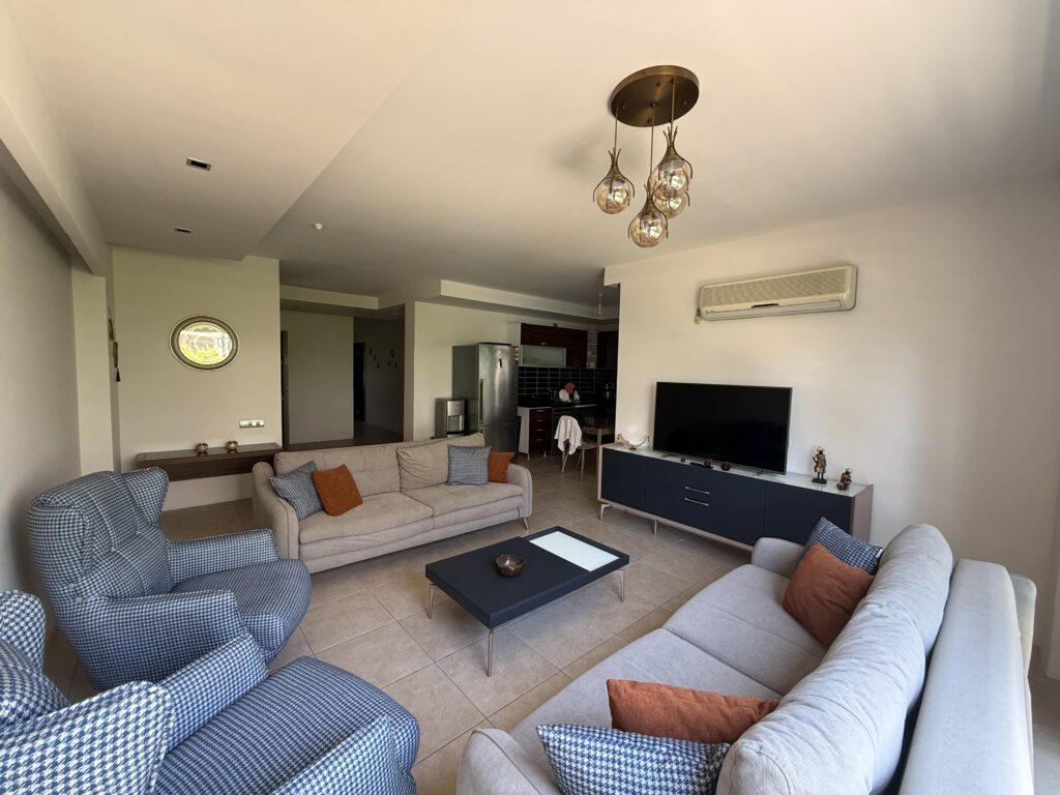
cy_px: 398
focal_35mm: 14
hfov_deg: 102.1
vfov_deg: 85.7
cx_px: 530
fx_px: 429
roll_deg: -1.1
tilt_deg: -3.1
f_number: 2.2
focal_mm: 2.22
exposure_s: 1/99
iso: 250
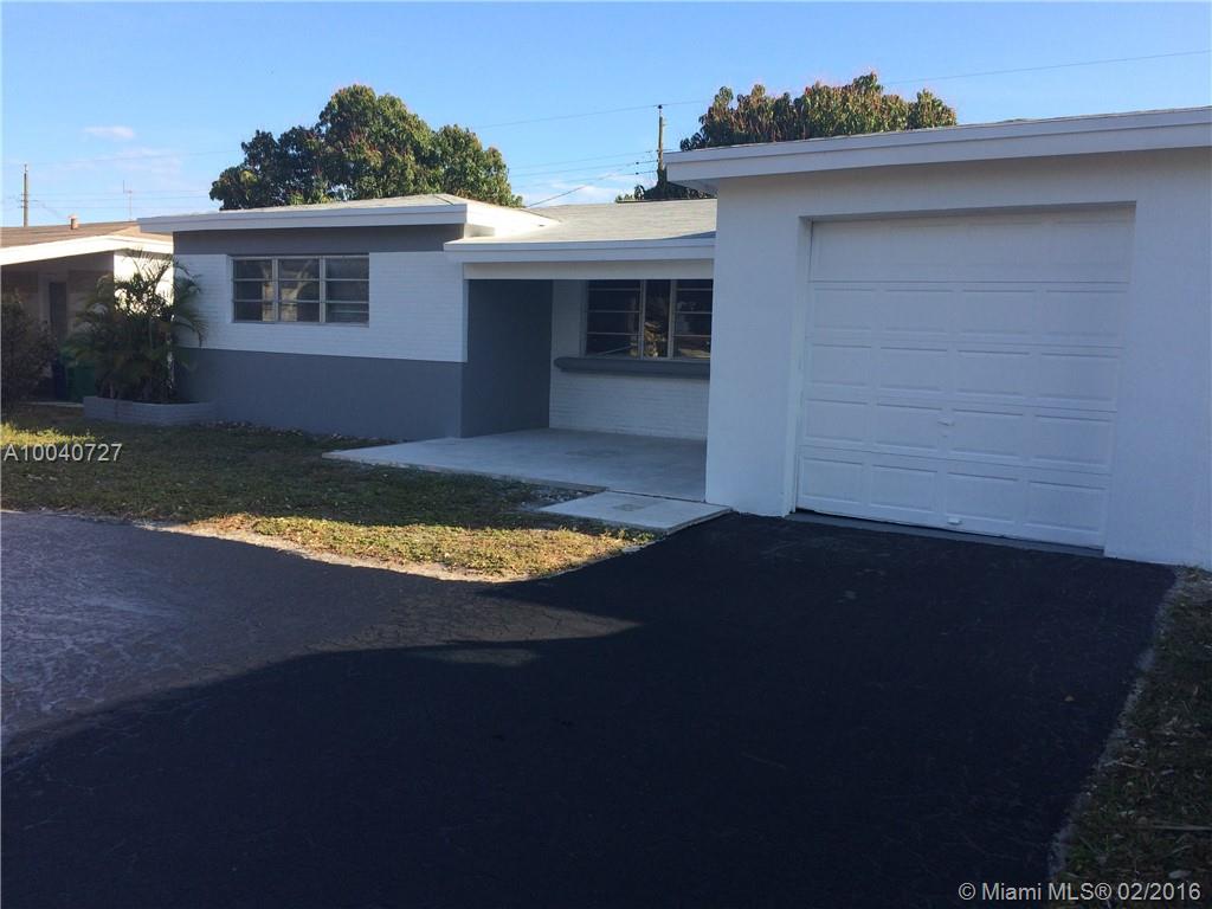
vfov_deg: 48.2
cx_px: 606
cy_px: 454
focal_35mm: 29
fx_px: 1015
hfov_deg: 61.7
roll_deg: -2.8
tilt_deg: -8.8
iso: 32
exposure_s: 1/820
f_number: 2.2
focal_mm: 4.15
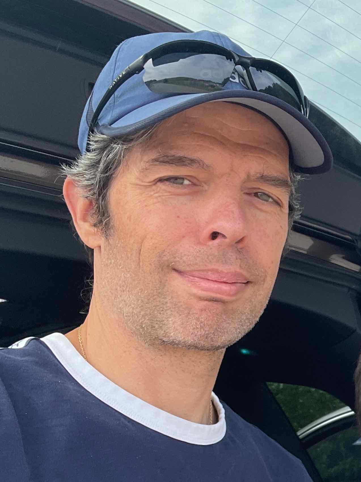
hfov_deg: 58.9
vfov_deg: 73.9
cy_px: 241
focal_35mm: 23
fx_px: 320
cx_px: 180
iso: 25
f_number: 2.2
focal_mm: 2.71
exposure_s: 1/279
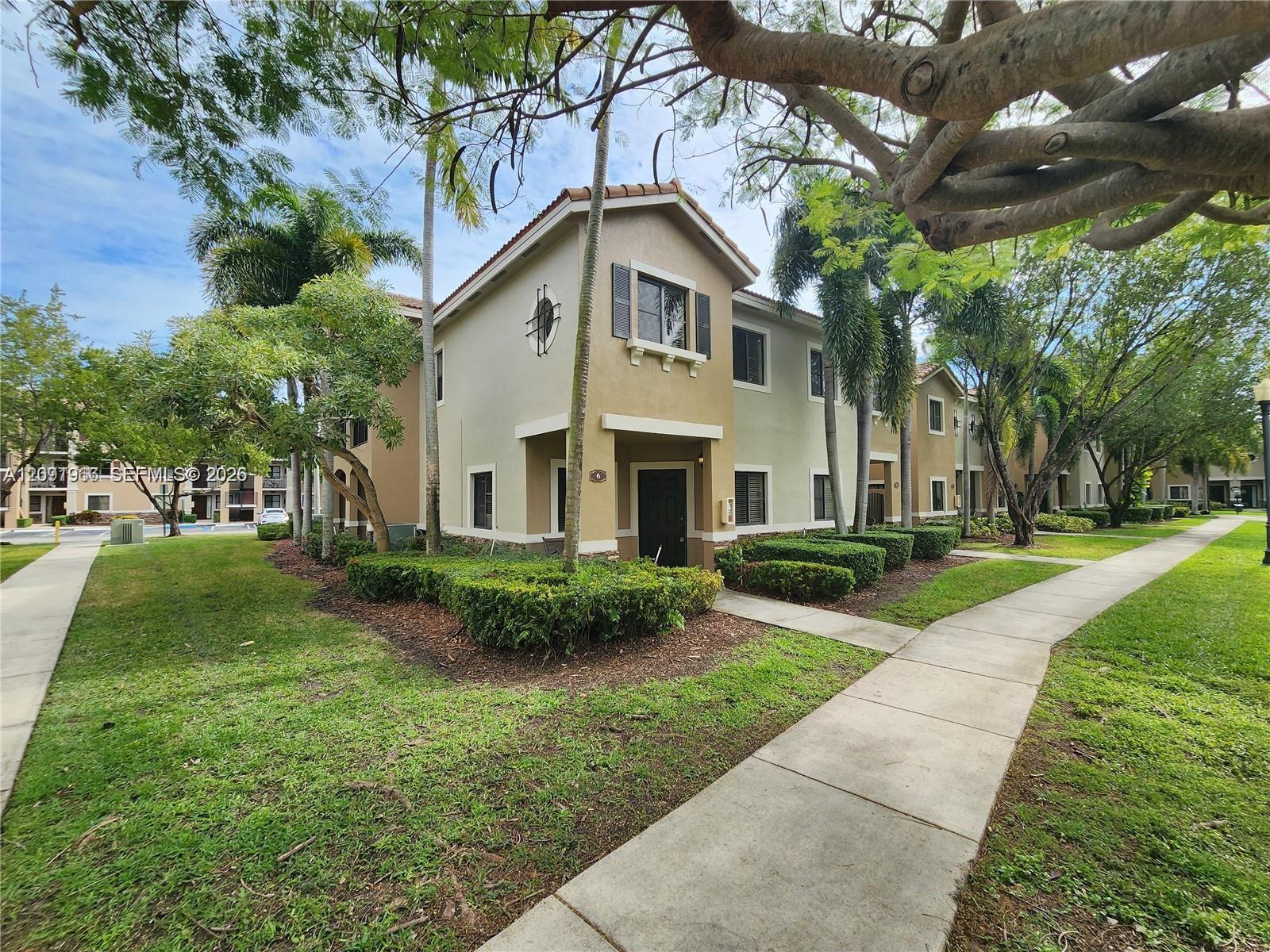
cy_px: 476
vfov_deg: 89.9
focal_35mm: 13
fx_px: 477
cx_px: 635
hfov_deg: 106.2
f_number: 2.2
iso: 50
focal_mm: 2.2
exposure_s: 1/1235
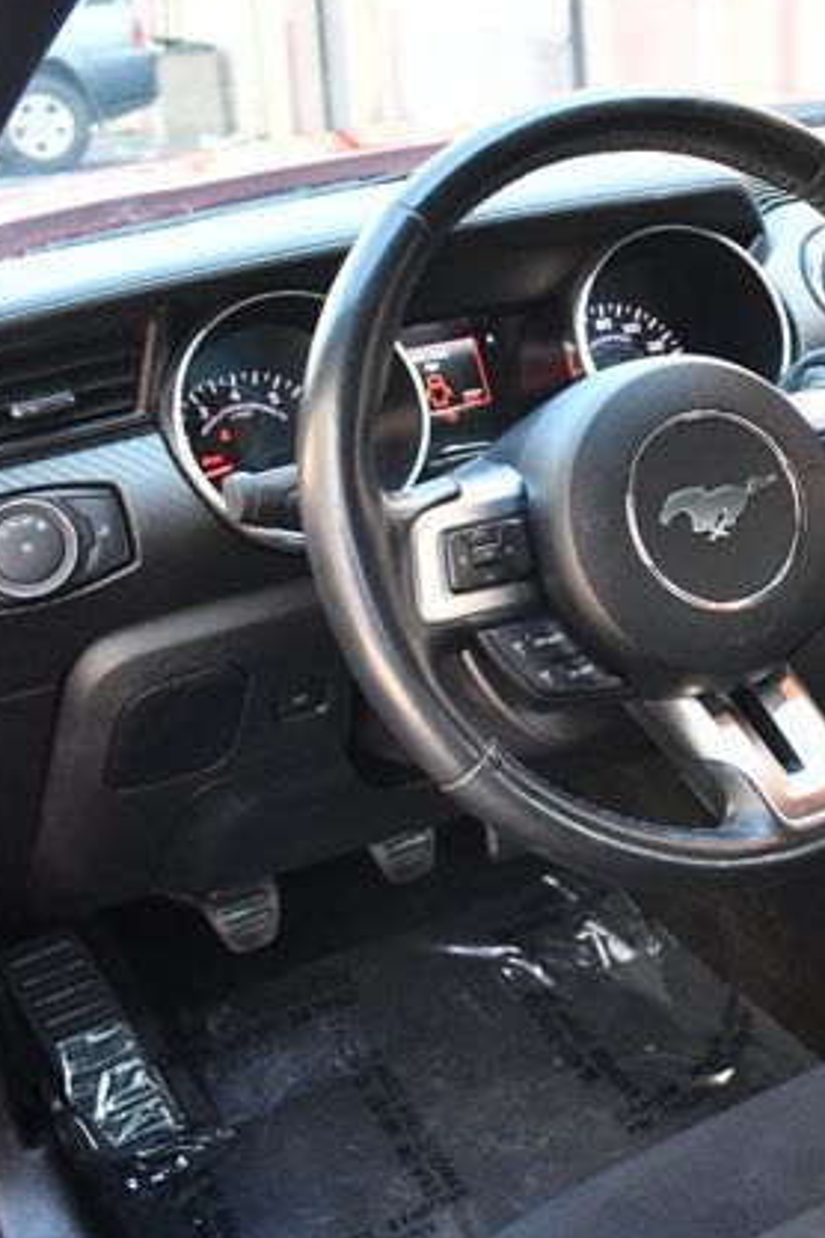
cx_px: 786
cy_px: 619
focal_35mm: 46
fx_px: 1581
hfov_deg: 27.8
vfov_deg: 42.7
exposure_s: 1/125
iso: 1800
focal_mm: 20
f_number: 3.8
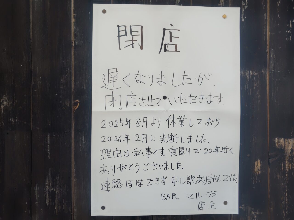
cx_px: 147
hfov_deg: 73.9
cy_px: 110
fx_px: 195
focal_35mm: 23
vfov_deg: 58.9
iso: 50
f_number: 1.9
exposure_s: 1/238
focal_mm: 5.6
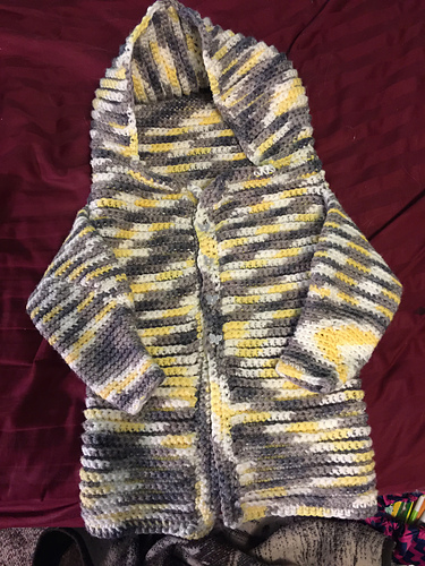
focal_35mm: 29
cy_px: 283
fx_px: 475
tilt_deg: -71.1
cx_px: 212
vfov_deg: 61.7
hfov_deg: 48.2
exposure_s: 1/10
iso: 125
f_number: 2.2
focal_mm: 4.15
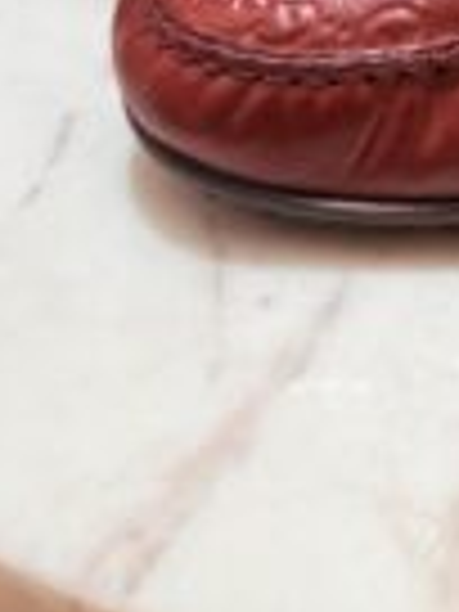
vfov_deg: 16.5
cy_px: -461
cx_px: 662
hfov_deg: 13.9
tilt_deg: -17.3
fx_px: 1786
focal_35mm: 101
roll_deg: +0.5
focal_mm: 6.76
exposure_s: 1/50
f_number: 1.78
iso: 320
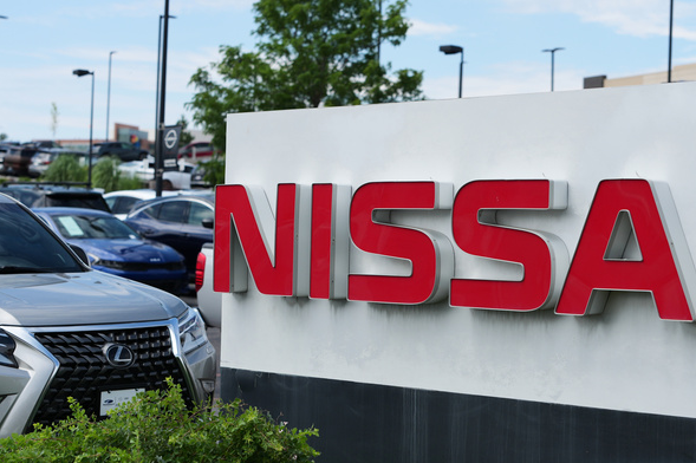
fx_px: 1681
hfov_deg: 23.4
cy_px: 308
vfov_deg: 15.7
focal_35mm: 87
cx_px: 346
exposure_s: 1/3200
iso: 200
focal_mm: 50
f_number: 2.8
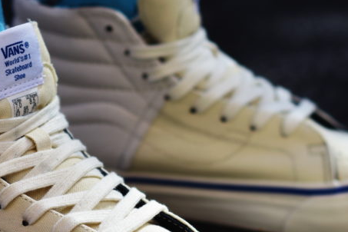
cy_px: 200
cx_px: 104
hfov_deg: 11.3
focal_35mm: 182
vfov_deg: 7.5
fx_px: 1759
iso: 100
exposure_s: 1/1000
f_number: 3.2
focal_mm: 50
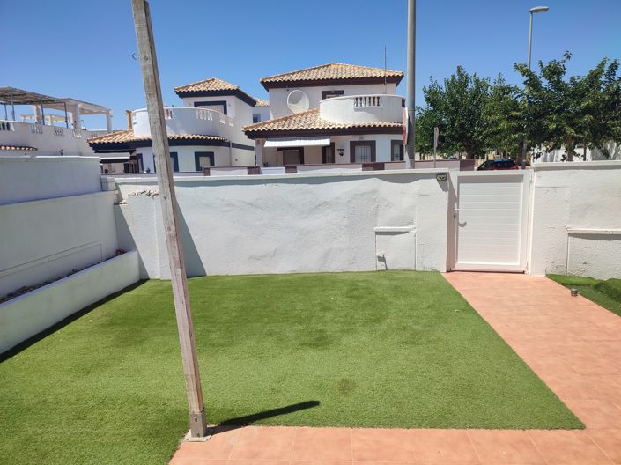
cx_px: 310
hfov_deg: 69.4
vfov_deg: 54.8
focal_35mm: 25
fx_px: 448
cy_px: 232
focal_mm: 6.04
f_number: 1.9
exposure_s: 1/690
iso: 50
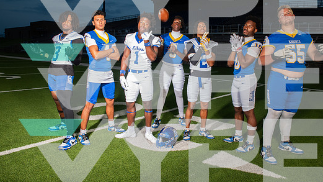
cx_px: 179
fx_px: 240
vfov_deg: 41.4
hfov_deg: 67.7
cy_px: 77
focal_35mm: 28
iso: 800
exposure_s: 1/320
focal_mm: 24
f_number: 7.1
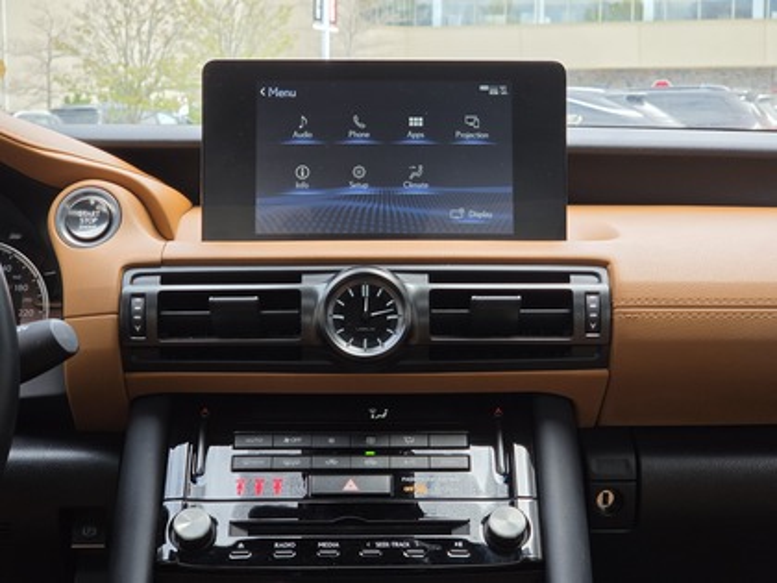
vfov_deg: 21.3
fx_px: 1549
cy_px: 292
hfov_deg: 28.2
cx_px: 388
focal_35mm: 69
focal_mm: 7
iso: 25
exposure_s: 1/120
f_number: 2.4
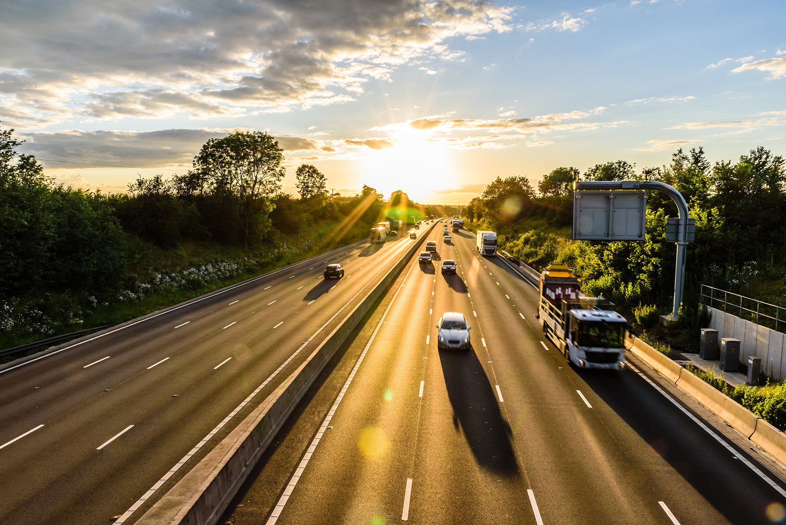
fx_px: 524
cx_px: 393
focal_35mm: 24
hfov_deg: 73.7
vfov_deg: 53.2
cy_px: 262
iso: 200
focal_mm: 24
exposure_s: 1/50
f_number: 22
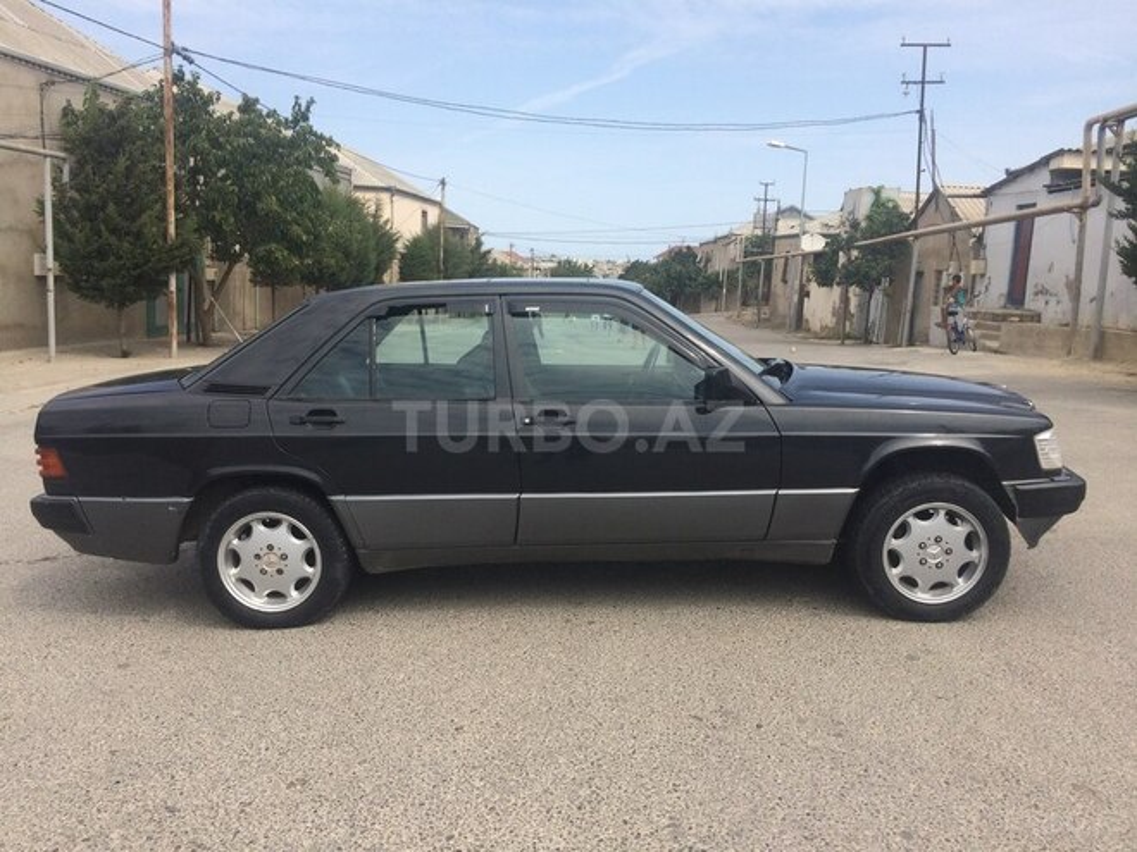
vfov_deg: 48.2
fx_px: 953
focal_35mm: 29
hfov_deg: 61.7
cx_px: 568
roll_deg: -4.1
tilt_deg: -10.5
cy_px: 426
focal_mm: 4.15
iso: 32
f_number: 2.2
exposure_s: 1/2160
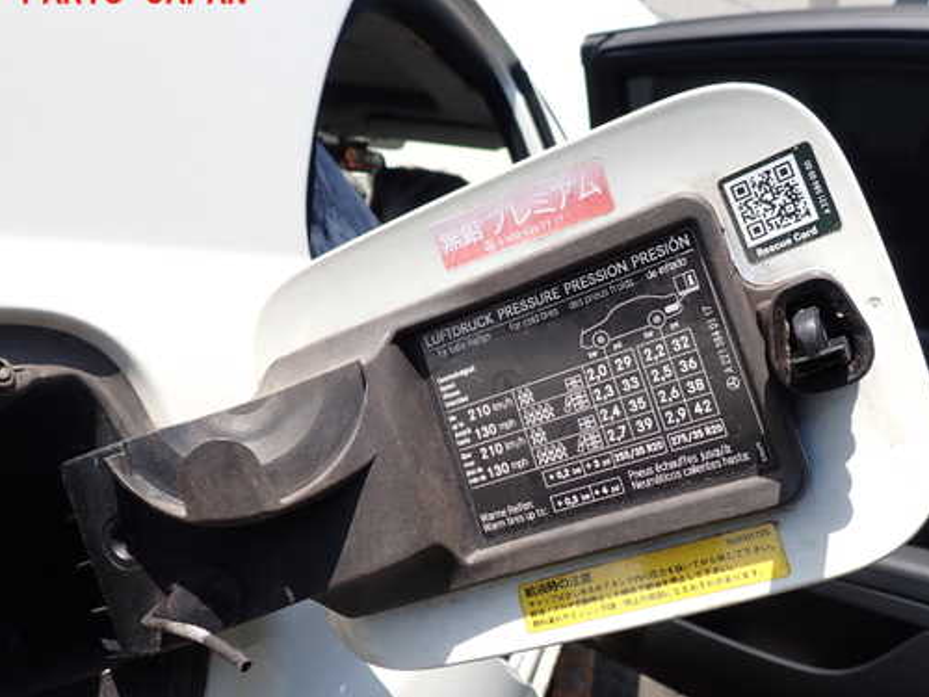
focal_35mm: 30
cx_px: 466
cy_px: 387
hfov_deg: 60.0
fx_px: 805
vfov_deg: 46.7
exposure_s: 1/800
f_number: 2.8
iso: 100
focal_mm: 4.5
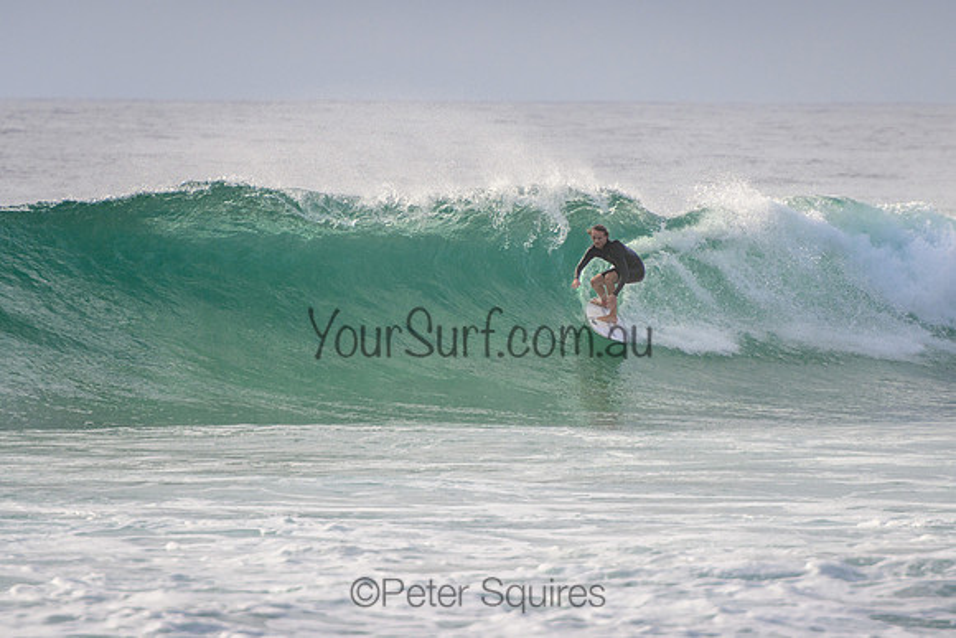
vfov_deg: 2.5
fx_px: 14613
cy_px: 294
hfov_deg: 3.7
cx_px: 512
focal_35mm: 550
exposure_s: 1/2000
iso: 320
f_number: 5.6
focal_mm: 400
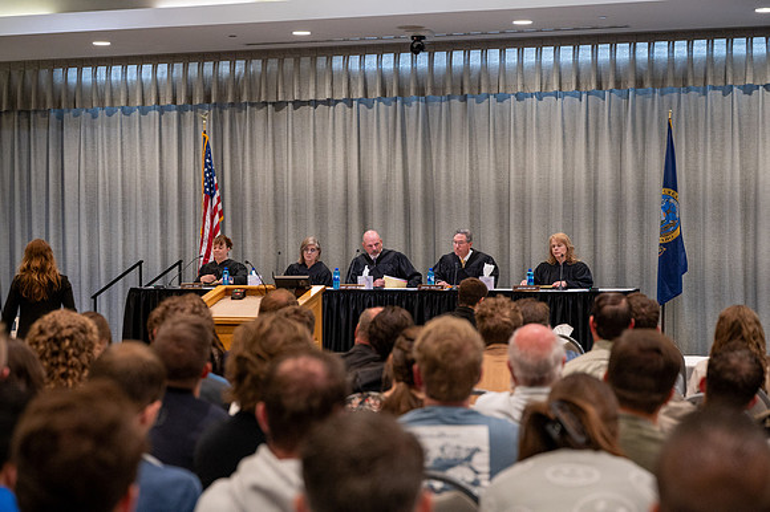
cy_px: 256
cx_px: 385
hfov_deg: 28.9
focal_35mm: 70
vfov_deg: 19.4
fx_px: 1496
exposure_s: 1/200
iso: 2000
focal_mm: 70
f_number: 4
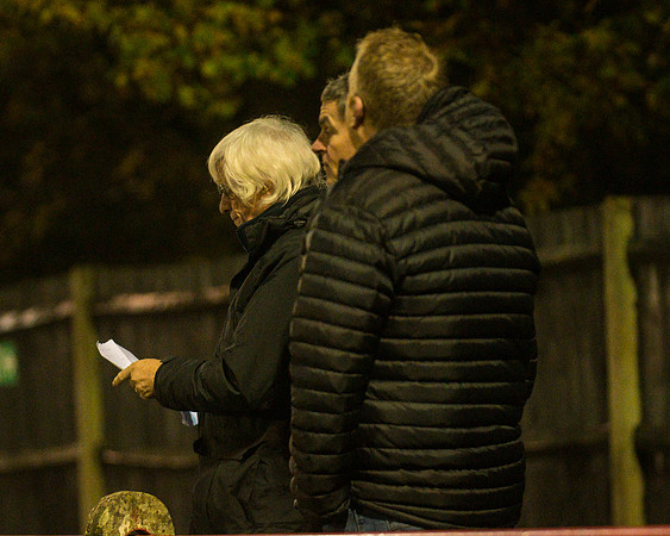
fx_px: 5704
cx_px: 294
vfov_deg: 5.4
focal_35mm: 288
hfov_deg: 6.7
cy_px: 268
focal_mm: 170
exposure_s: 1/800
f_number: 2.8
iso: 5000
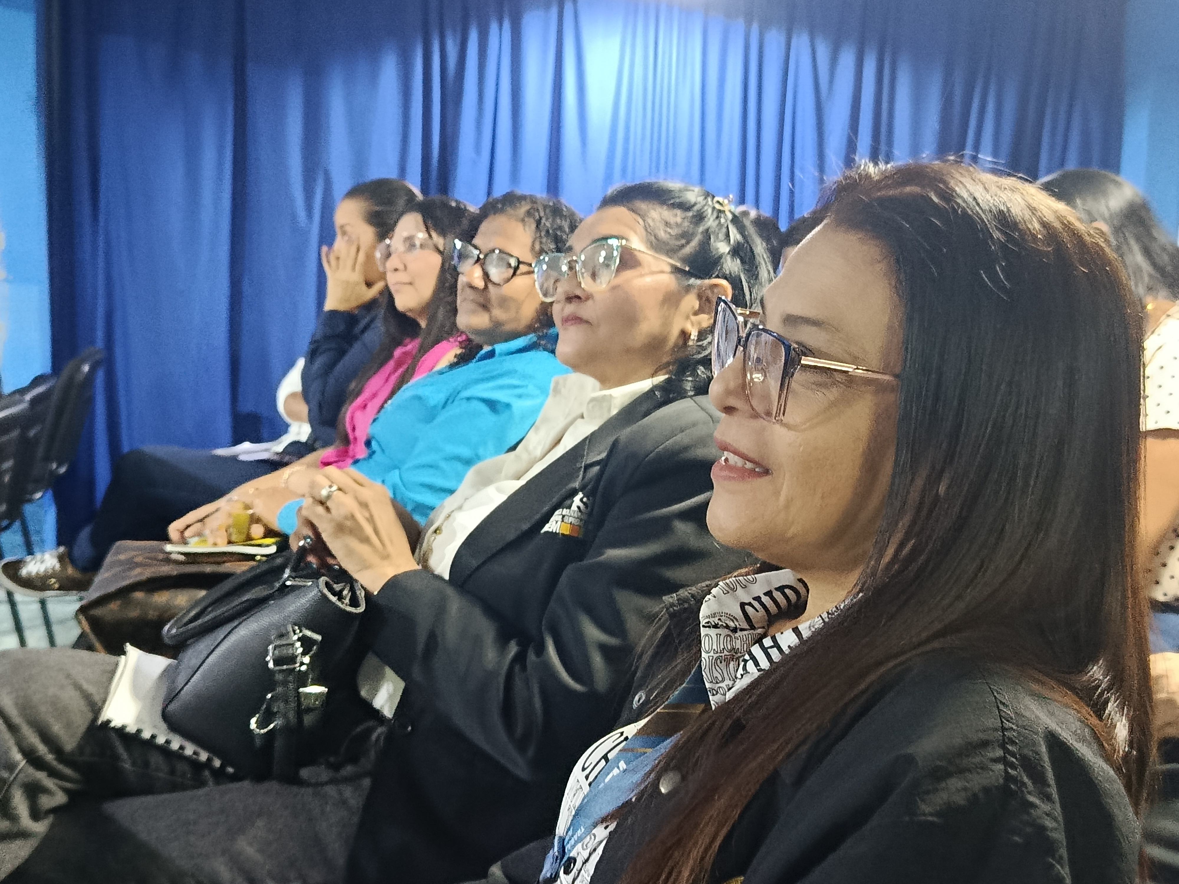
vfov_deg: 33.6
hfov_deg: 43.9
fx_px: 1465
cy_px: 442
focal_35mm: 43
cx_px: 590
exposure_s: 1/25
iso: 2375
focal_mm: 5.24
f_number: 1.7
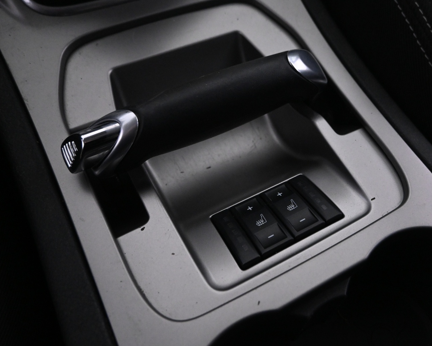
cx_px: 264
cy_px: 174
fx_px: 358
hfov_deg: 61.5
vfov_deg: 51.5
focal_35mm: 28
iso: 3200
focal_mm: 16
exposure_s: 1/60
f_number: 4
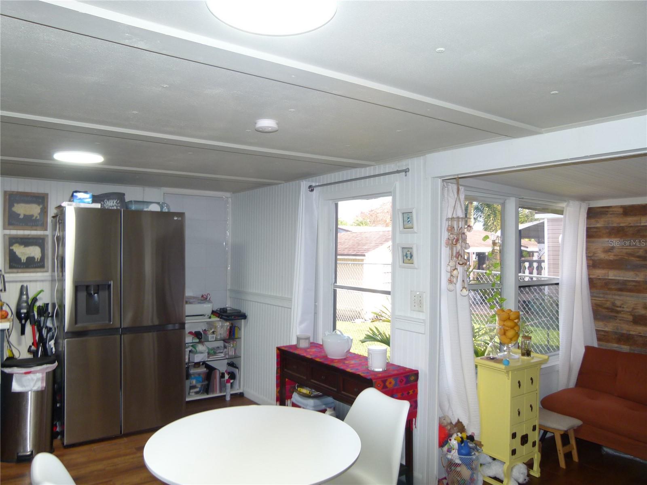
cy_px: 242
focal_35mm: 25
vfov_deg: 54.9
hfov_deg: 69.4
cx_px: 324
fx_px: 467
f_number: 2.8
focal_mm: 4.5
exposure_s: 1/15
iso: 100
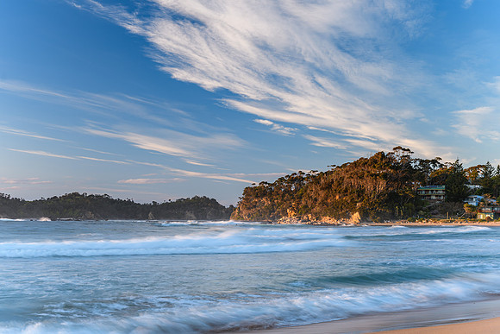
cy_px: 167
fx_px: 821
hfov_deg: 33.9
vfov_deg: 23.0
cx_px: 250
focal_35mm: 59
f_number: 9
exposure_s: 1/1.67
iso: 64
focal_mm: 38
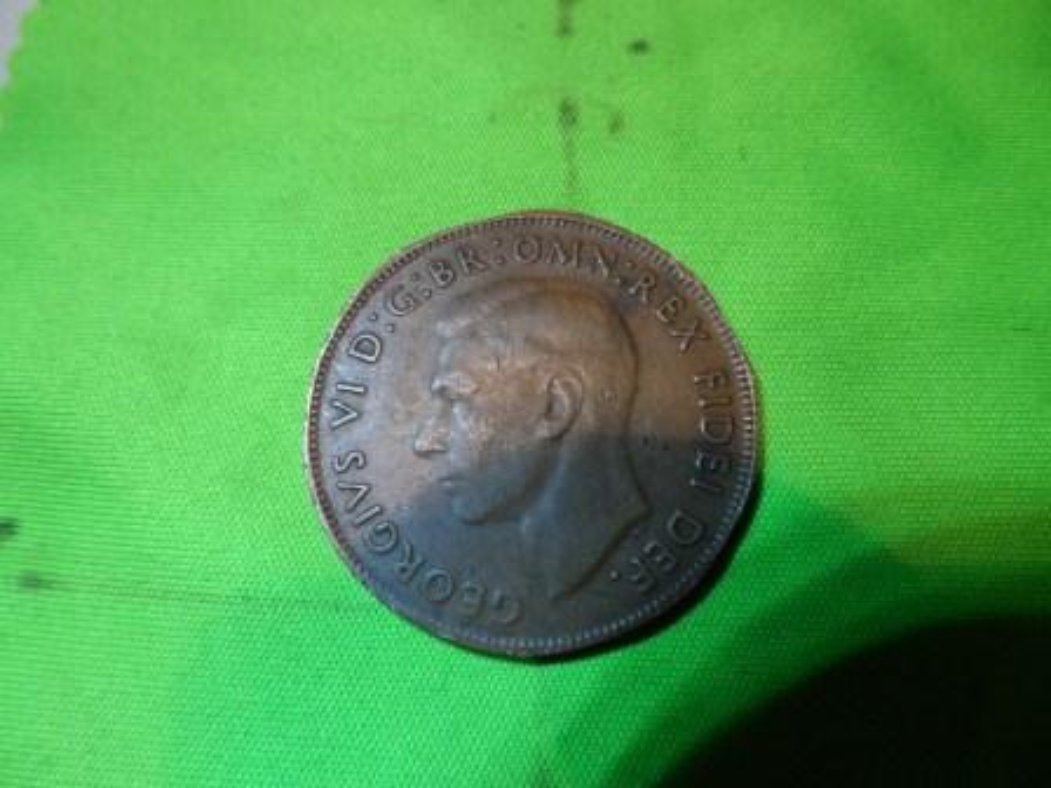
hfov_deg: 71.6
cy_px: 394
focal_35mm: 24
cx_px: 526
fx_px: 729
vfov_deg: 56.8
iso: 100
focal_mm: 4
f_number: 3.2
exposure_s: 1/30
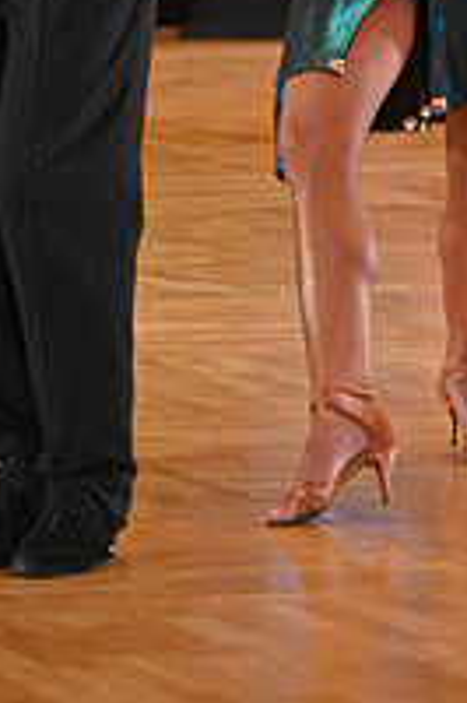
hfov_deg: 3.9
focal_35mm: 348
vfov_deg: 5.9
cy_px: -243
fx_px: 6783
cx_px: 395
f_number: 4
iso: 1600
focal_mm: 120
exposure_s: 1/400
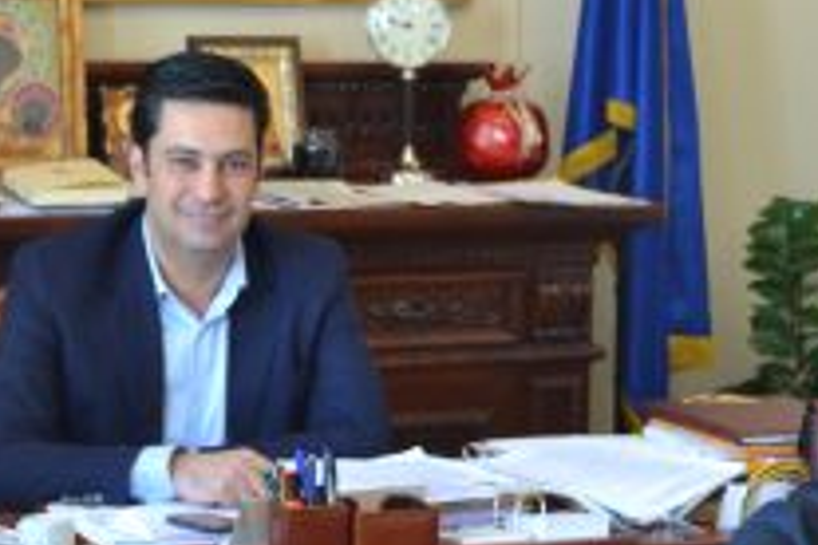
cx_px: 545
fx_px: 2999
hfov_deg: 15.5
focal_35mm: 132
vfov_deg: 10.4
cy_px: 399
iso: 450
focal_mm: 32
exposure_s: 1/15
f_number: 4.8
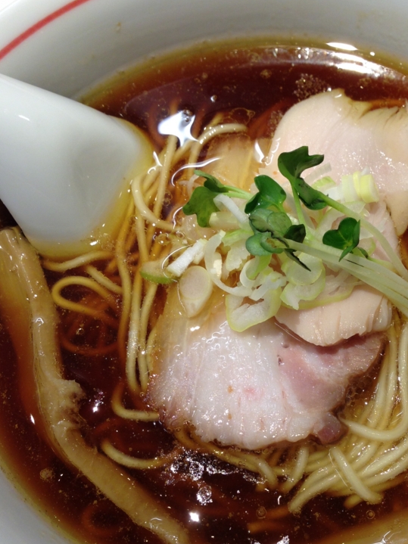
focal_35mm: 47
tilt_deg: -64.1
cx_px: 273
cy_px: 311
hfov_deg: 30.6
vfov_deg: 40.3
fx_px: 739
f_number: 2.4
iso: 50
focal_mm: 4.12
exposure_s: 1/40
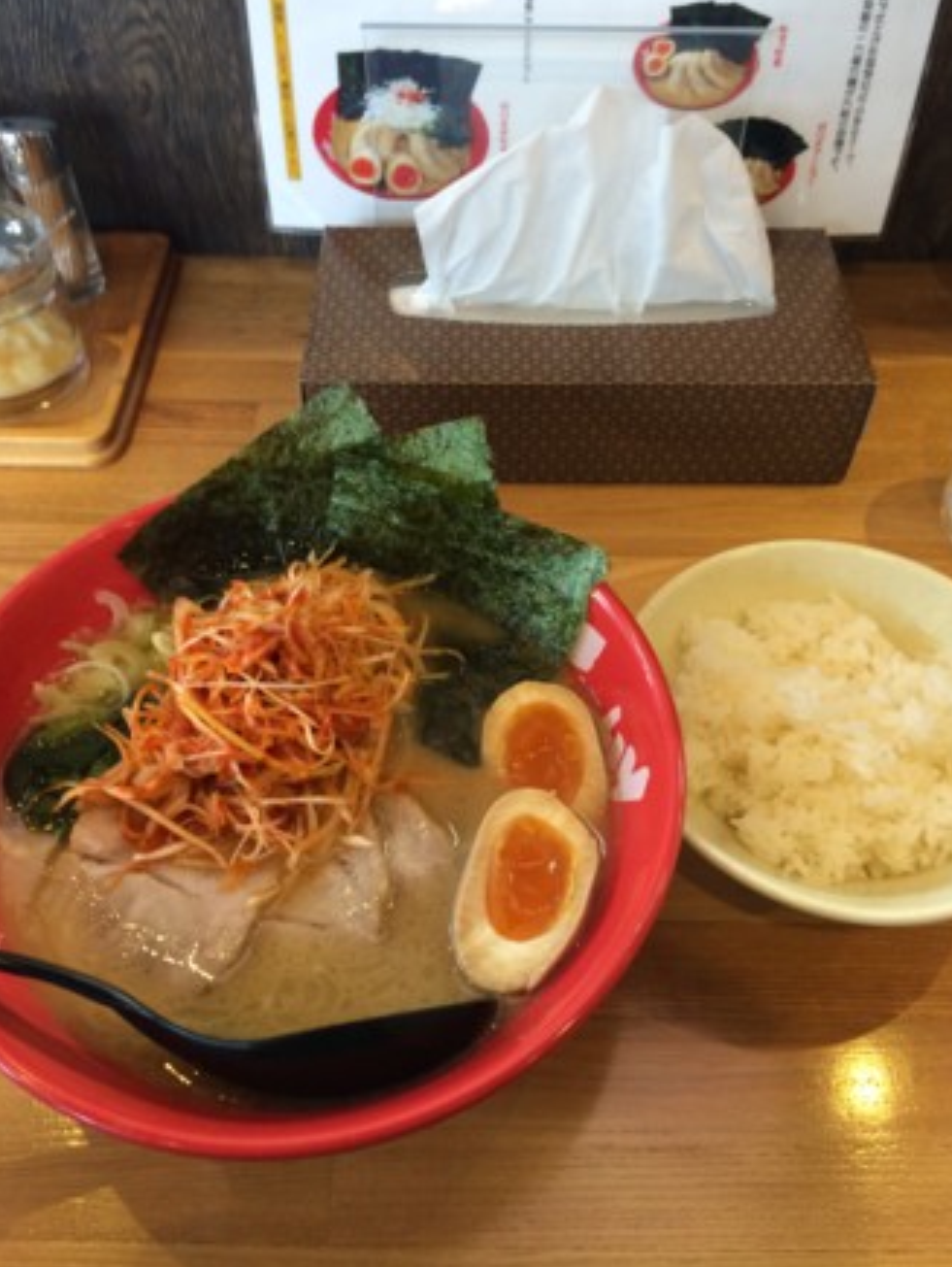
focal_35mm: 31
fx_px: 1135
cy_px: 623
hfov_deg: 45.5
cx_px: 475
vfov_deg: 58.3
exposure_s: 1/30
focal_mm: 4.12
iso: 125
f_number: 2.2
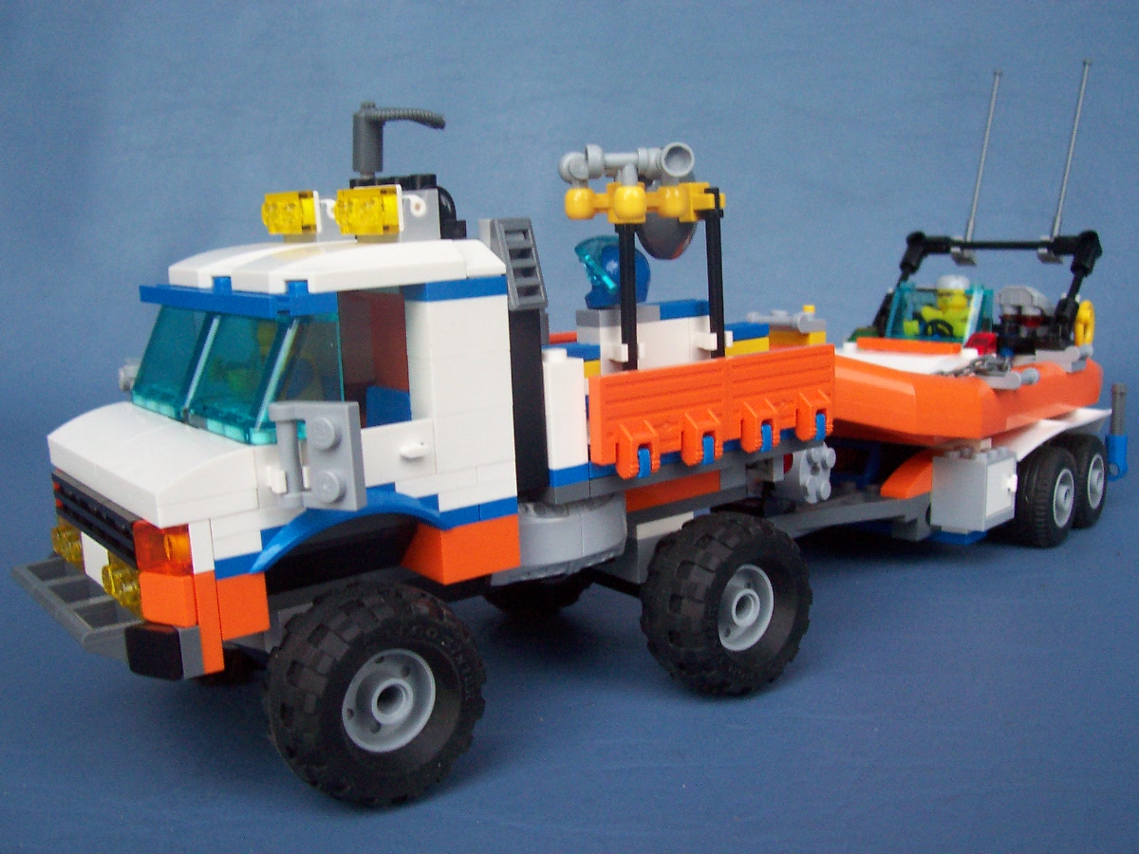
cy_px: 427
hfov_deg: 50.1
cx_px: 570
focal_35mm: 37
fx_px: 1217
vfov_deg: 38.7
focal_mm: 5.6
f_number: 2.8
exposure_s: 1/30
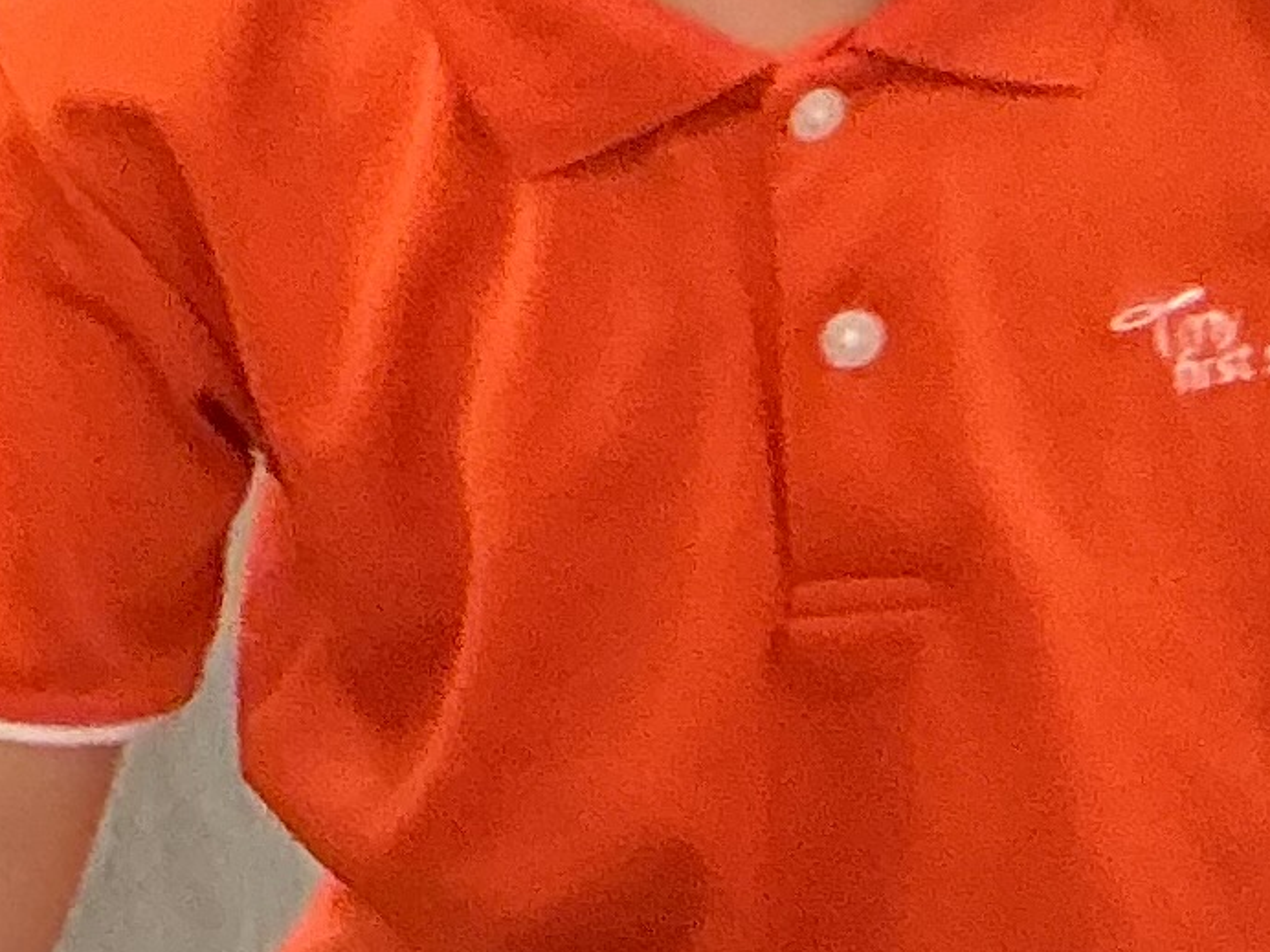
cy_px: -457
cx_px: 2953
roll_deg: +0.3
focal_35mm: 169
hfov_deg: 10.3
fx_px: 6200
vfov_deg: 8.6
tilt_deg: -17.9
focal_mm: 3
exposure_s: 1/50
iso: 100
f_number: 1.8
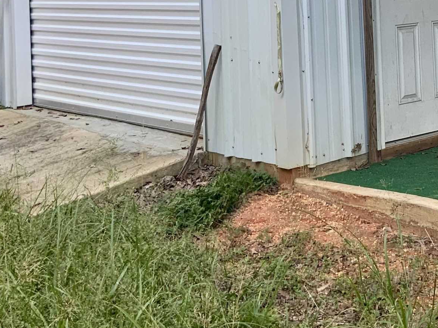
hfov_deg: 24.9
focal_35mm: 76
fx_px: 962
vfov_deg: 18.3
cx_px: 397
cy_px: -74
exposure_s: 1/122
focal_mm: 3
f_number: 1.8
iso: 25
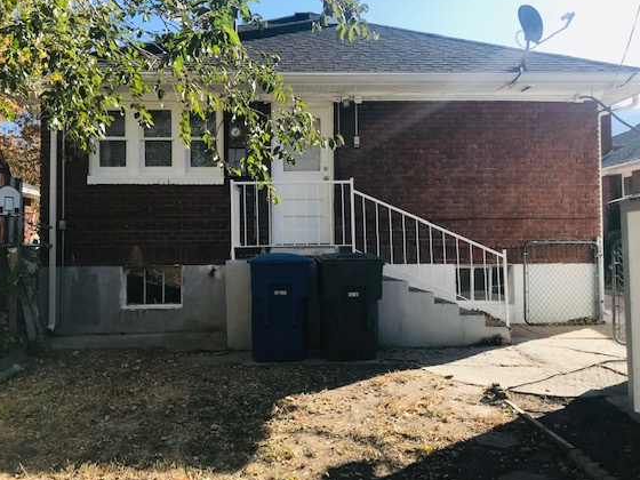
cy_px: 222
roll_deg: +1.1
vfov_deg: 44.1
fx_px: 592
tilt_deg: +3.3
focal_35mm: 32
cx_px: 293
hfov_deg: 56.7
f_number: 1.8
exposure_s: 1/921
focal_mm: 3.99
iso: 20
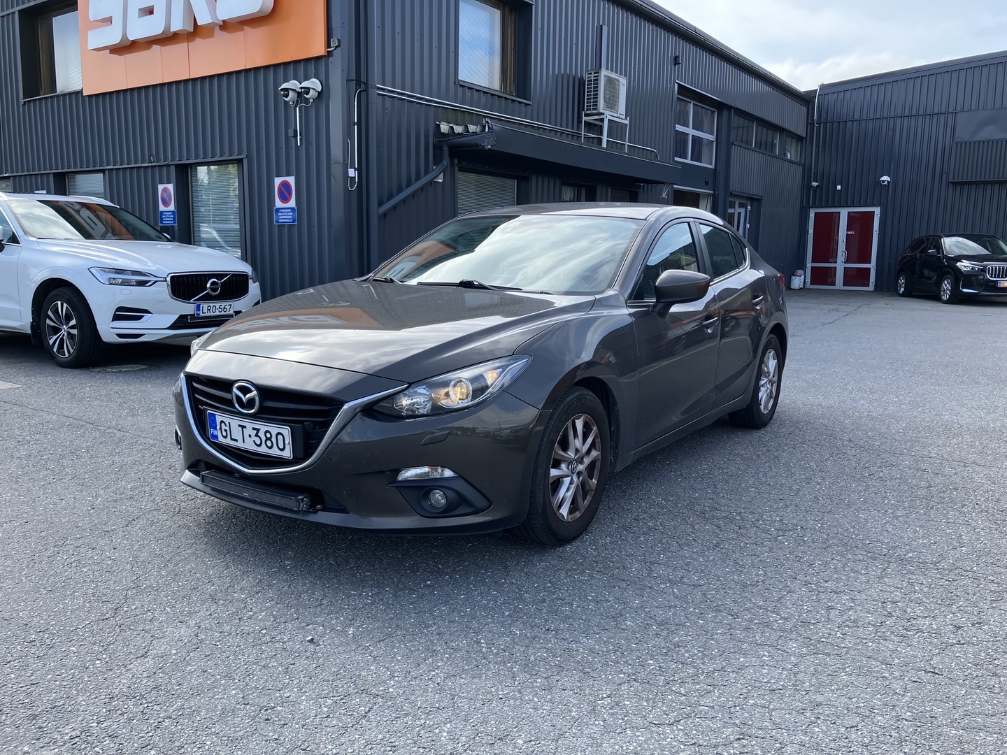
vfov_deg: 49.7
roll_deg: -0.6
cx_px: 504
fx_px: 815
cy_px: 378
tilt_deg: -8.6
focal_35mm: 28
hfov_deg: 63.4
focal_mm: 3.99
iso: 32
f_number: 1.8
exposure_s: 1/490
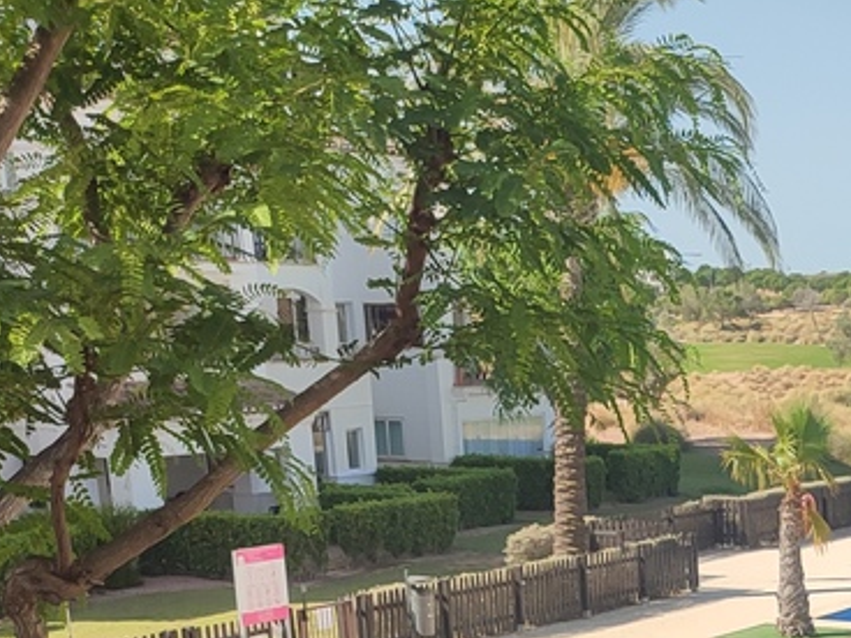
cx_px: 1004
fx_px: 2139
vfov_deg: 15.4
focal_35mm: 87
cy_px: 1015
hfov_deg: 21.1
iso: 50
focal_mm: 6.04
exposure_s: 1/545
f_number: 1.9
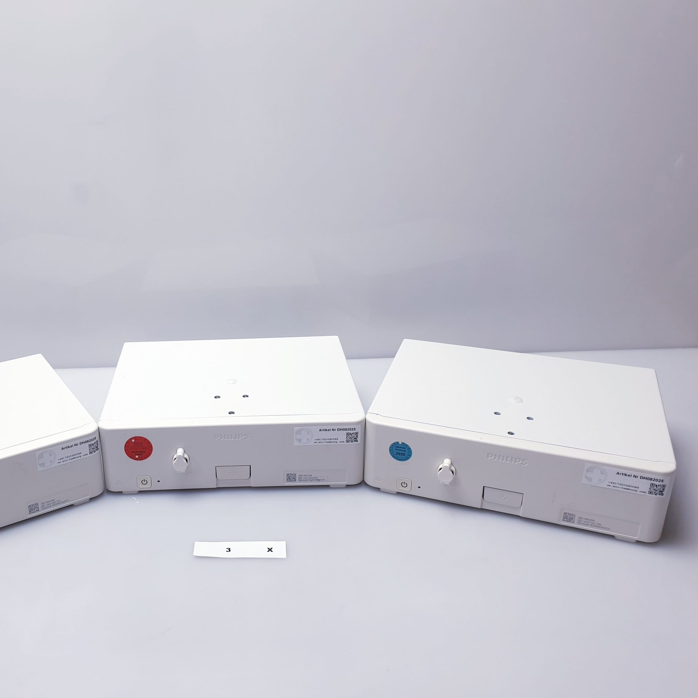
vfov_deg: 52.5
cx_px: 232
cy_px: 346
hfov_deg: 51.5
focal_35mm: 31
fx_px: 707
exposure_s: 1/100
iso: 80
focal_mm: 4.3
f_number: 2.4
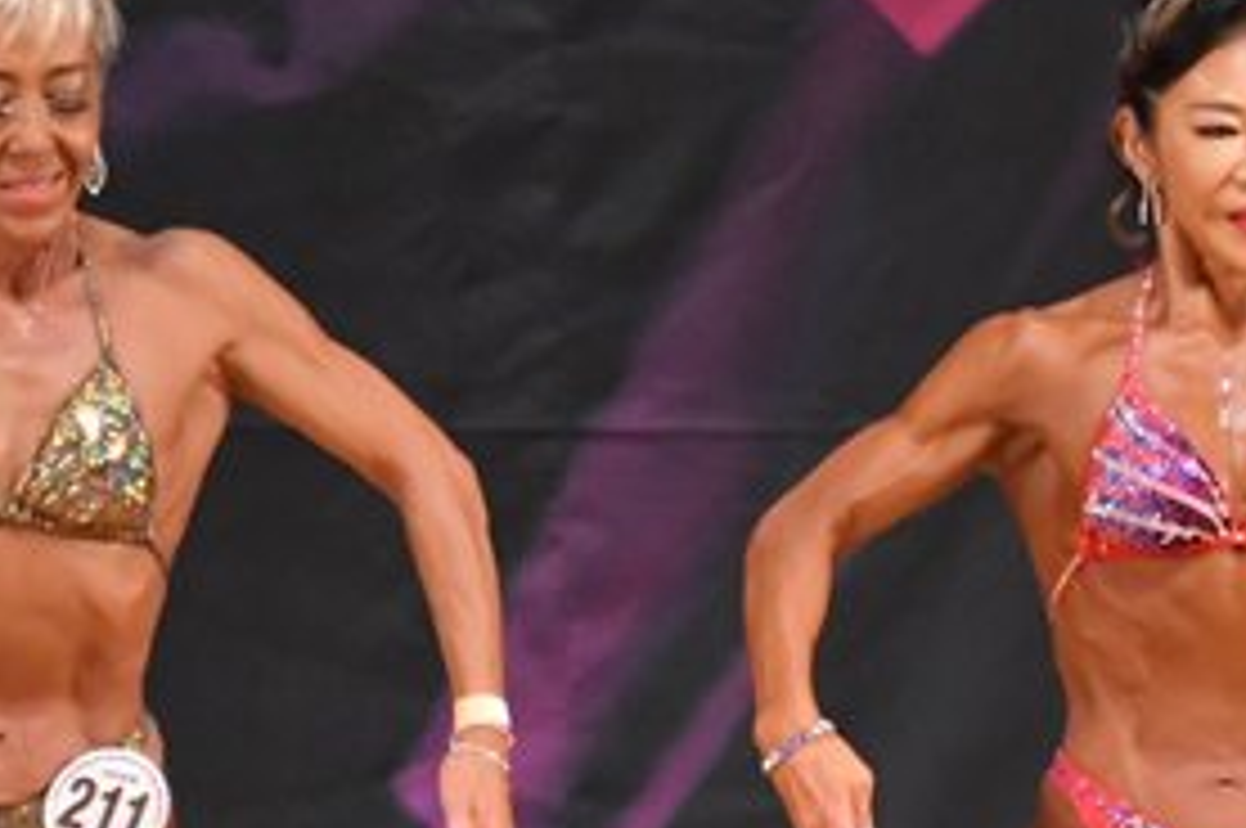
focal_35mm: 882
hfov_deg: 2.3
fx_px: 30491
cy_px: 814
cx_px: 1698
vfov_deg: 1.6
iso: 6400
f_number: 5.6
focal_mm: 210
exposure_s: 1/400
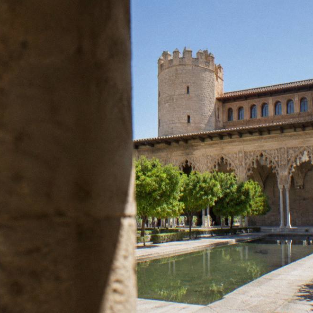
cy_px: 156
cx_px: 224
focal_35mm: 135
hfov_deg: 12.9
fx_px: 1381
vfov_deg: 12.9
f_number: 5.6
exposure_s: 1/60
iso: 1000
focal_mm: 105
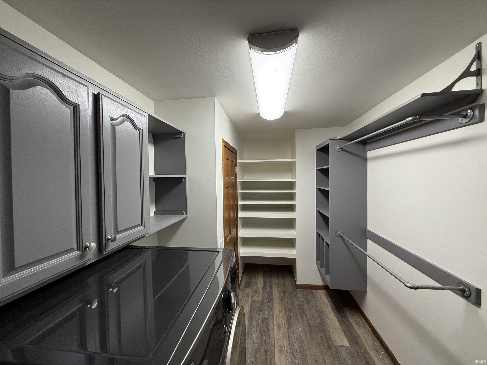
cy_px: 182
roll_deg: +0.7
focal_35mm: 14
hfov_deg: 102.1
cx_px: 244
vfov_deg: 85.7
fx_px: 197
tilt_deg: -1.3
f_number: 2.2
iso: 250
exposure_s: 1/120
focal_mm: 2.22
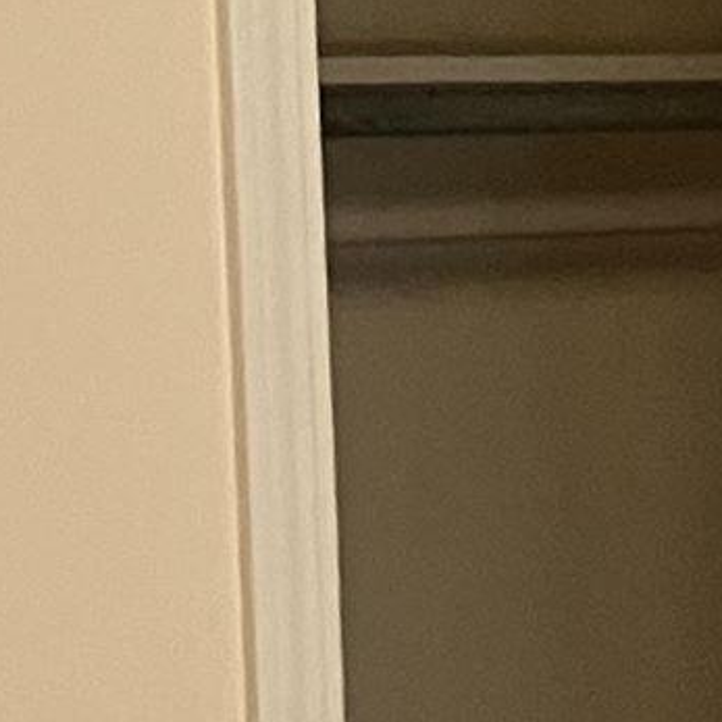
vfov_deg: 8.0
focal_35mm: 219
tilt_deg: -5.0
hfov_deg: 7.6
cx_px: 1604
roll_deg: +0.1
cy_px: 558
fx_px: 5168
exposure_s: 1/60
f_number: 1.8
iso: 320
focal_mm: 3.99
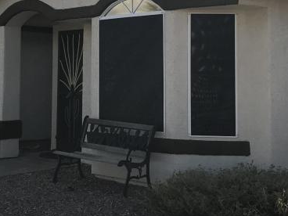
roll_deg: -1.4
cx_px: 86
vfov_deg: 18.7
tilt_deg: +4.6
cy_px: 38
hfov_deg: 24.8
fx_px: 649
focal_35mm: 78
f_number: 1.8
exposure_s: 1/2660
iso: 20
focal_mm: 3.99
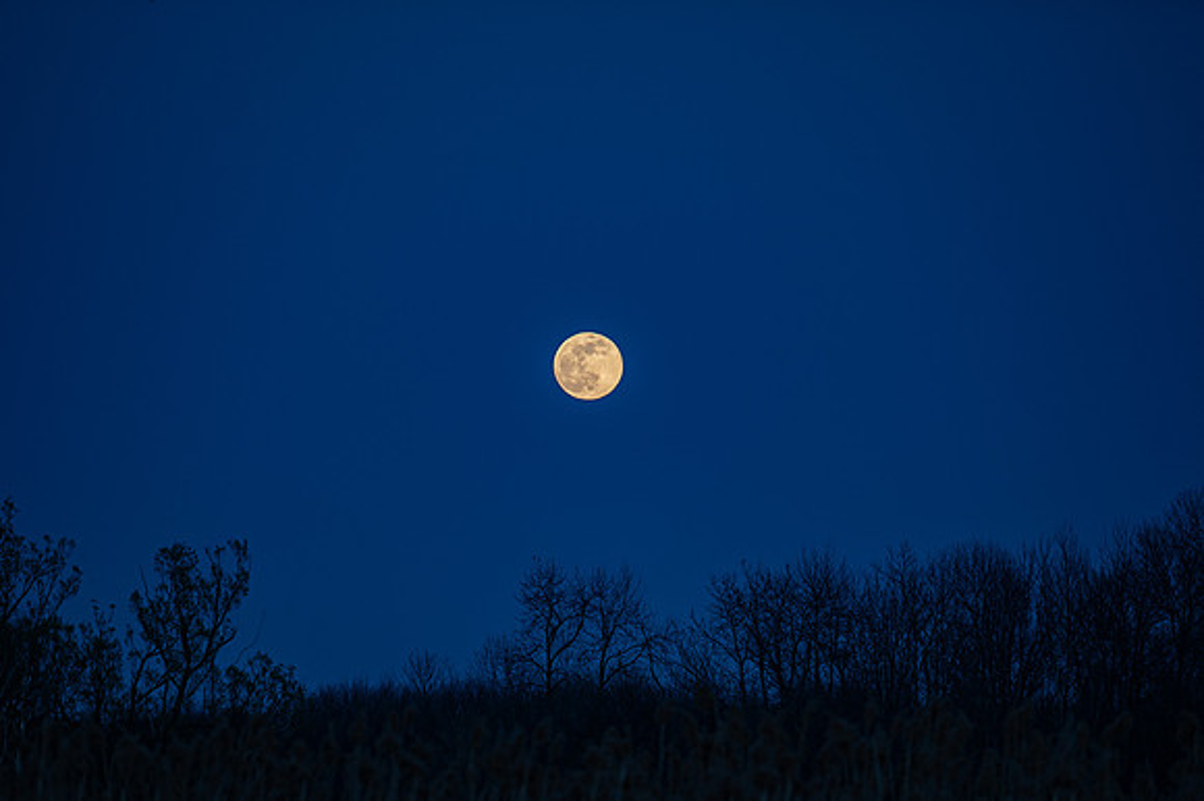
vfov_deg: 6.4
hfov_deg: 9.5
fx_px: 7216
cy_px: 534
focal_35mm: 216
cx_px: 604
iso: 200
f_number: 2.8
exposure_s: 1/200
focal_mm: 160
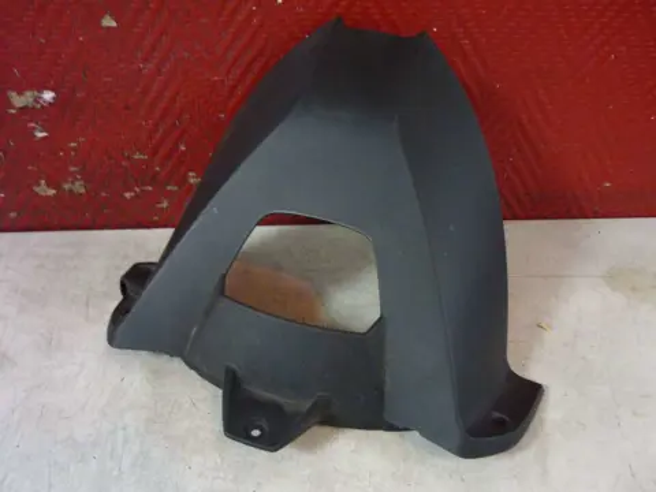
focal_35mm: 33
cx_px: 328
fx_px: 625
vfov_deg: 42.9
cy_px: 246
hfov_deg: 55.4
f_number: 2.8
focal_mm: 5.5
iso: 400
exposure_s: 1/8
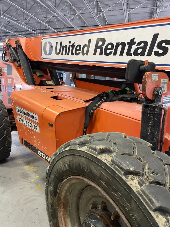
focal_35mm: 26
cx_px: 85
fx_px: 170
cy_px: 114
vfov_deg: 67.3
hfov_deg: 53.1
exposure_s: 1/60
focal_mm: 4.2
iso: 200
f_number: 1.6
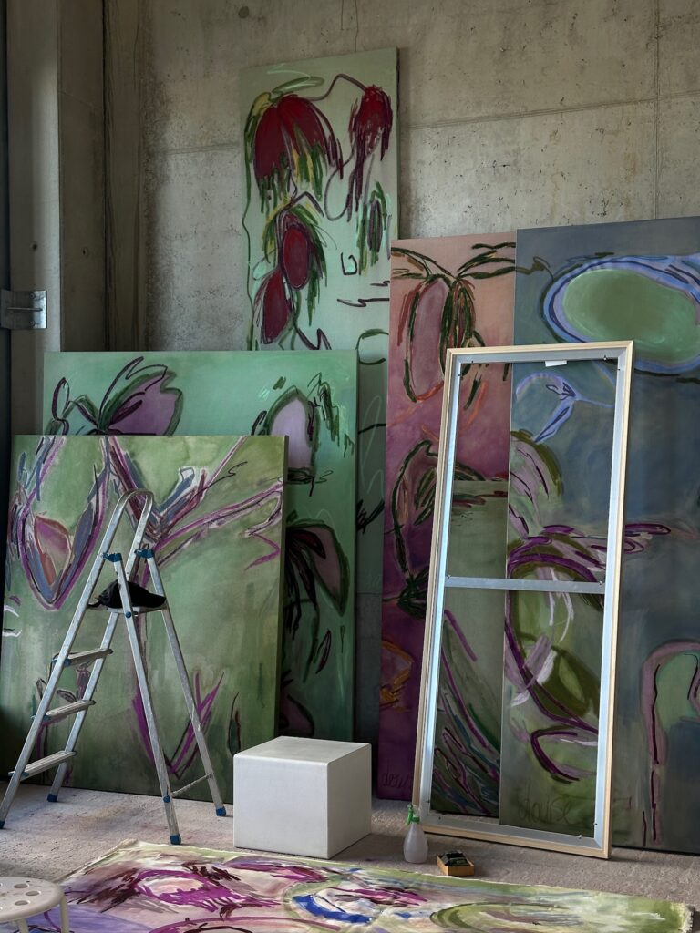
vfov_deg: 39.7
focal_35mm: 48
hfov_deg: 30.3
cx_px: 350
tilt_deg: +0.6
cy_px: 466
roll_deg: -0.3
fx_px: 1294
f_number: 1.78
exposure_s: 1/121
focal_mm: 6.86
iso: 80
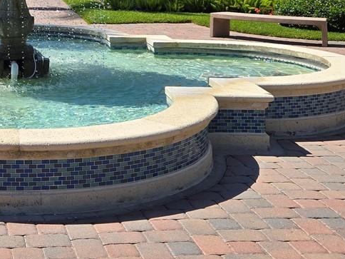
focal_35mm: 76
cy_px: -46
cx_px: -1
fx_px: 757
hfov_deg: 24.5
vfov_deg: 18.4
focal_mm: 5.4
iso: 25
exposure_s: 1/2470
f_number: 1.8
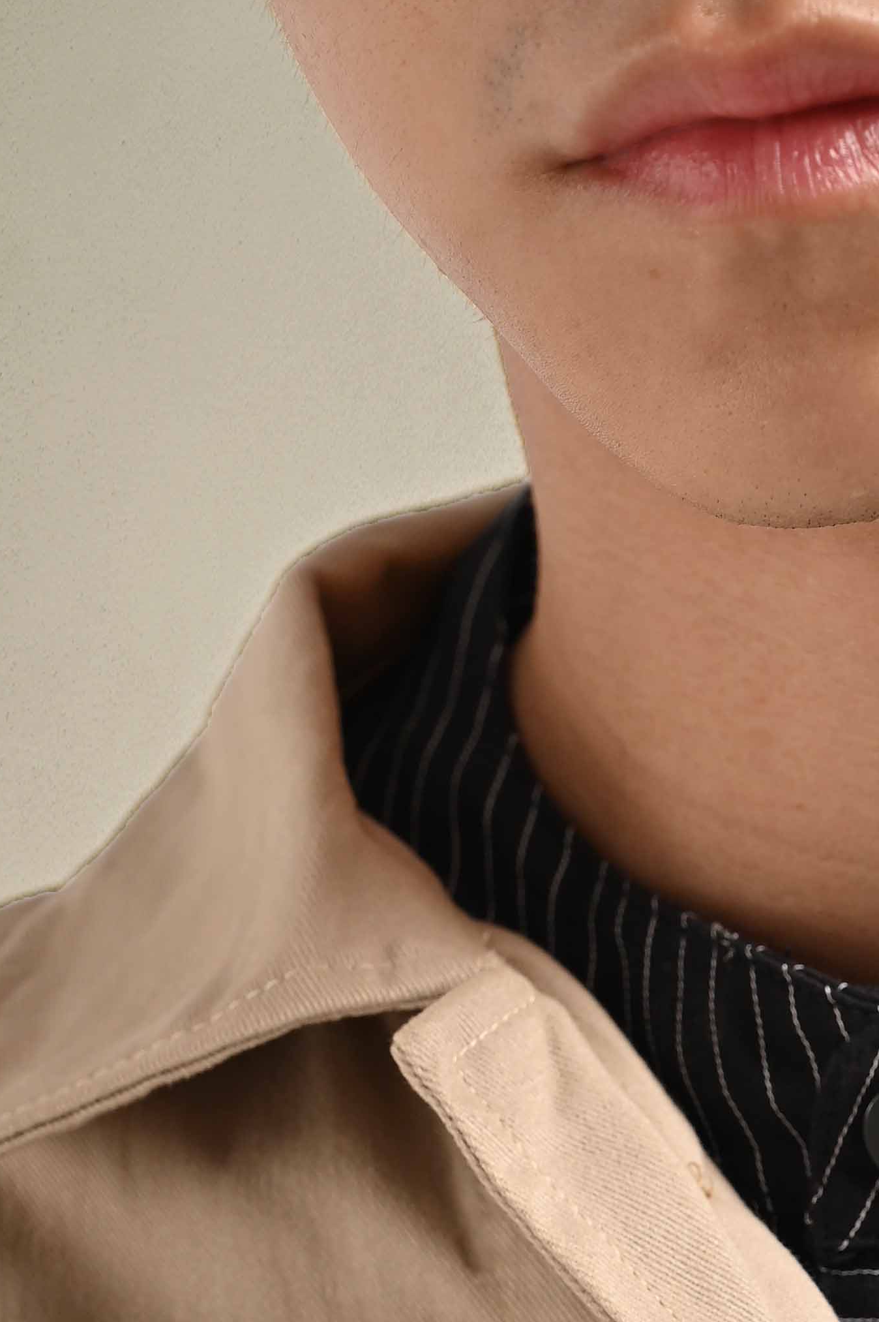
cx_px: 992
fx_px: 7665
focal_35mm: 209
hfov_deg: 6.5
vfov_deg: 9.7
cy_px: 1678
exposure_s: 1/160
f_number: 7.1
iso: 200
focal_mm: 70
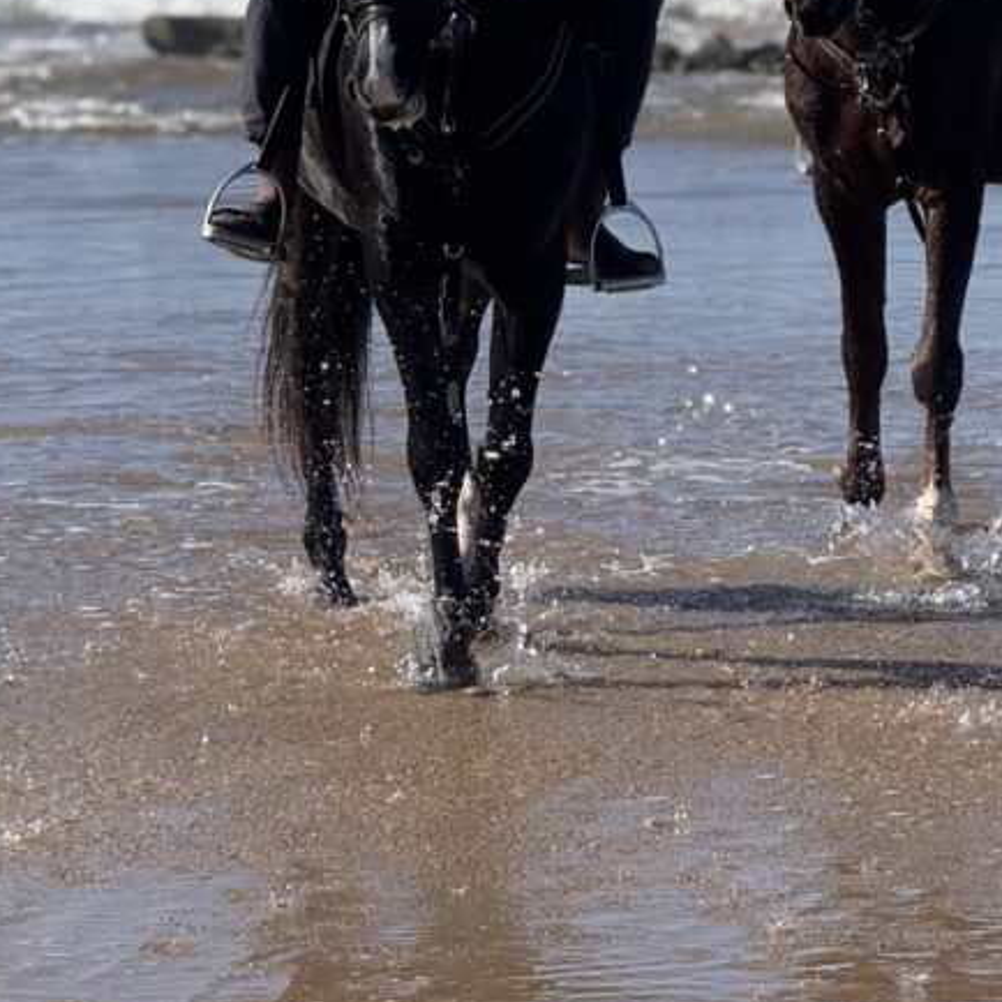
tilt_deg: -1.6
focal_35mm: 250
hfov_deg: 7.0
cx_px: 822
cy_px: -109
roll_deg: -0.6
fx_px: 8187
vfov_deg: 7.0
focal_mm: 15.66
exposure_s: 1/2212
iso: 64
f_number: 2.8
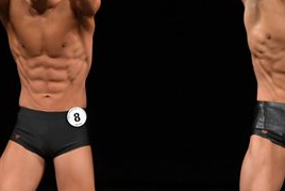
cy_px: 109
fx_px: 5837
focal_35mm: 737
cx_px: 60
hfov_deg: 2.8
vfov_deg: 1.9
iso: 2500
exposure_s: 1/400
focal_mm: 170
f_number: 5.6
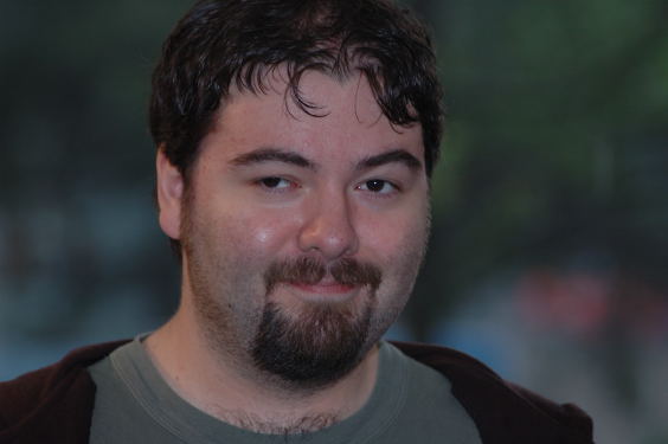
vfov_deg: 5.5
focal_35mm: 248
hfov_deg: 8.3
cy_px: 222
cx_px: 334
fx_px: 4588
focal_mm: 165
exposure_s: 1/60
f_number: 4.8
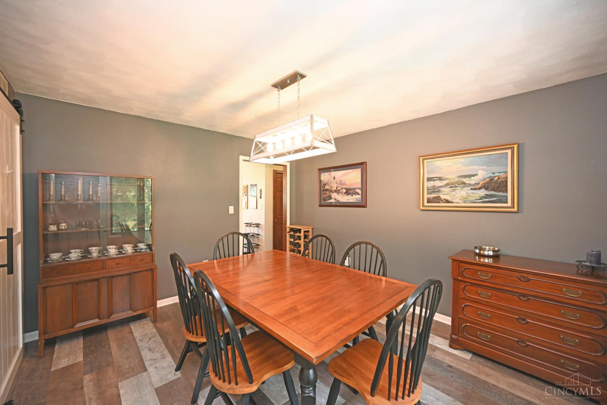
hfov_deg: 104.3
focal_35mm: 14
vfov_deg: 81.2
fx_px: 236
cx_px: 304
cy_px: 202
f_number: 4
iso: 1250
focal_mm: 14
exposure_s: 1/60
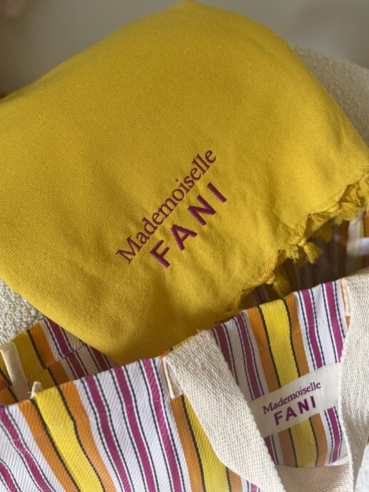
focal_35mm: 28
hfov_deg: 49.5
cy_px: 217
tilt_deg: -61.9
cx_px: 157
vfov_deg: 63.3
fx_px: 398
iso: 200
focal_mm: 6.76
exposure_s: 1/121
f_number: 1.78
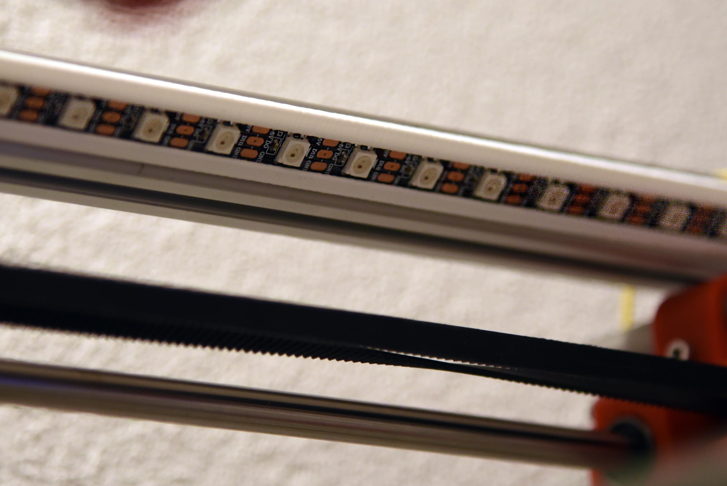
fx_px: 4808
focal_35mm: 238
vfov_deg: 5.8
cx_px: 285
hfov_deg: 8.6
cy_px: 152
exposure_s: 1/60
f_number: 4
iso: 1600
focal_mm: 120
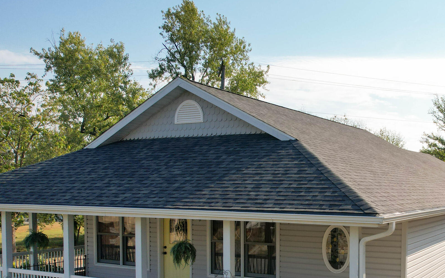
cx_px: 334
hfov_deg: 45.6
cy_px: 218
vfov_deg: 29.9
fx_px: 509
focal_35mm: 42
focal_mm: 8.38
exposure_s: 1/725
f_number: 2.8
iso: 110
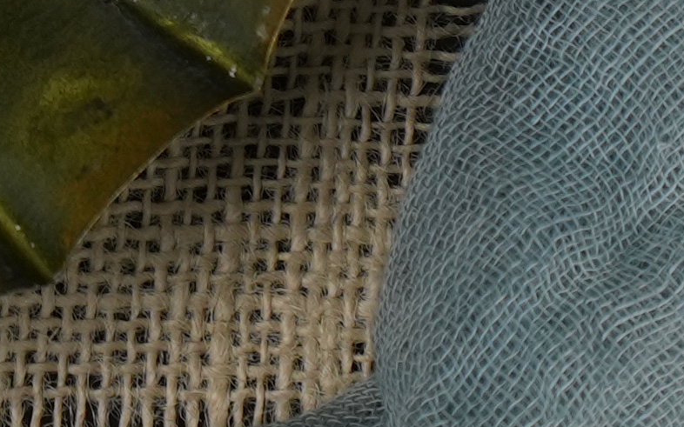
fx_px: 4007
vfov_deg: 5.9
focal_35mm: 215
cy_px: -591
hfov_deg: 9.2
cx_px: -689
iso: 320
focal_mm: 24
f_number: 3.5
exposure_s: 1/160
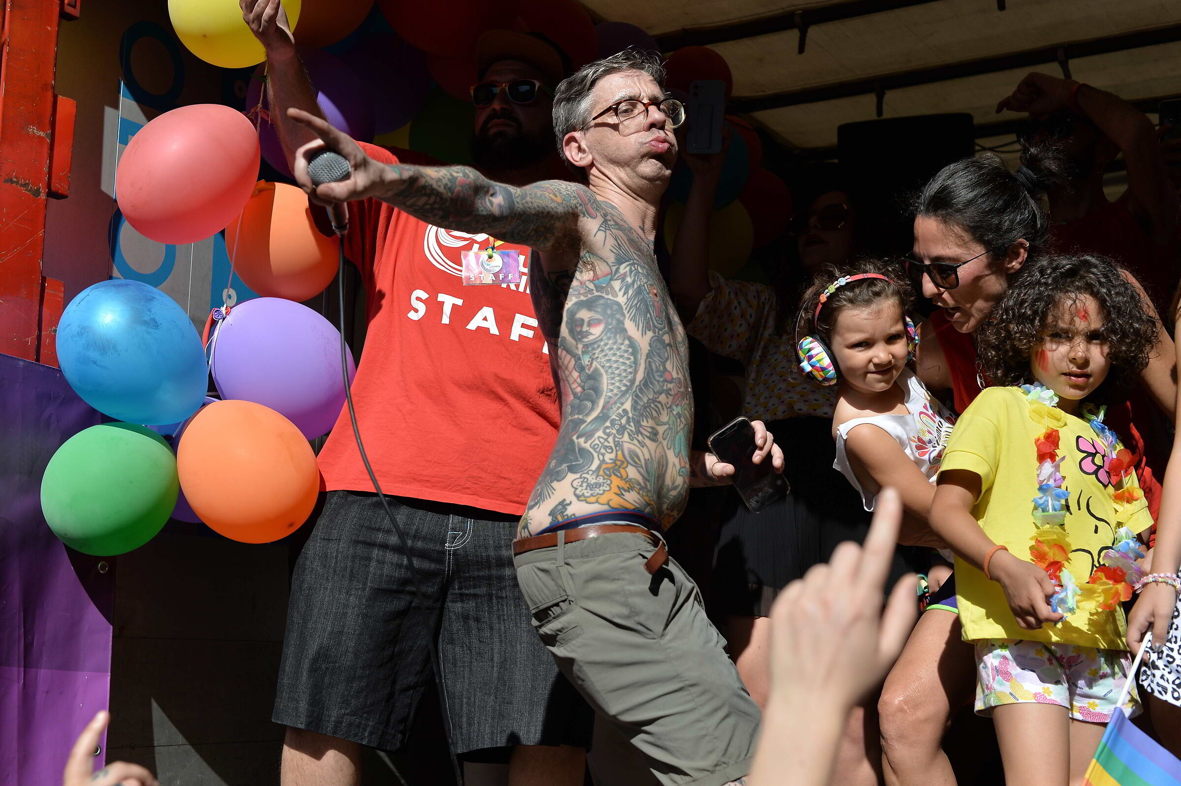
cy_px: 393
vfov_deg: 27.0
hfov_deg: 39.6
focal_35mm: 50
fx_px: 1639
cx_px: 590
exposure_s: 1/1000
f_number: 5.6
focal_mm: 50
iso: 100
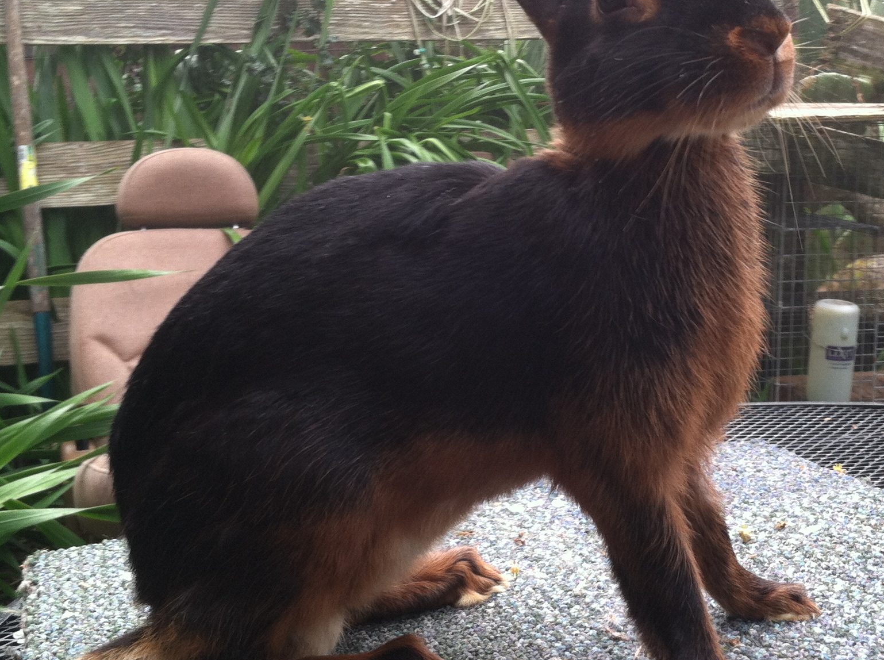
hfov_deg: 32.7
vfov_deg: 24.7
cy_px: 240
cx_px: 514
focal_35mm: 59
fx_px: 1504
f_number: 2.8
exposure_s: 1/33
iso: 80
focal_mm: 3.85
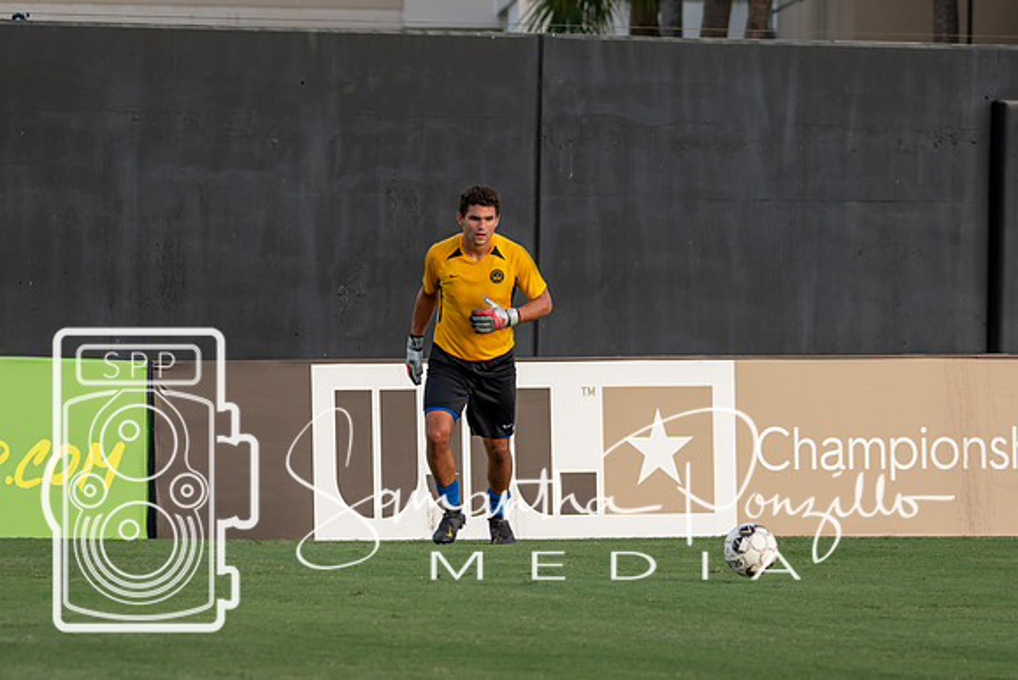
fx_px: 10182
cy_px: 340
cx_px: 509
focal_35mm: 360
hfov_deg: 5.7
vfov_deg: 3.8
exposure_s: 1/1000
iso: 560
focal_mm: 240
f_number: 5.6
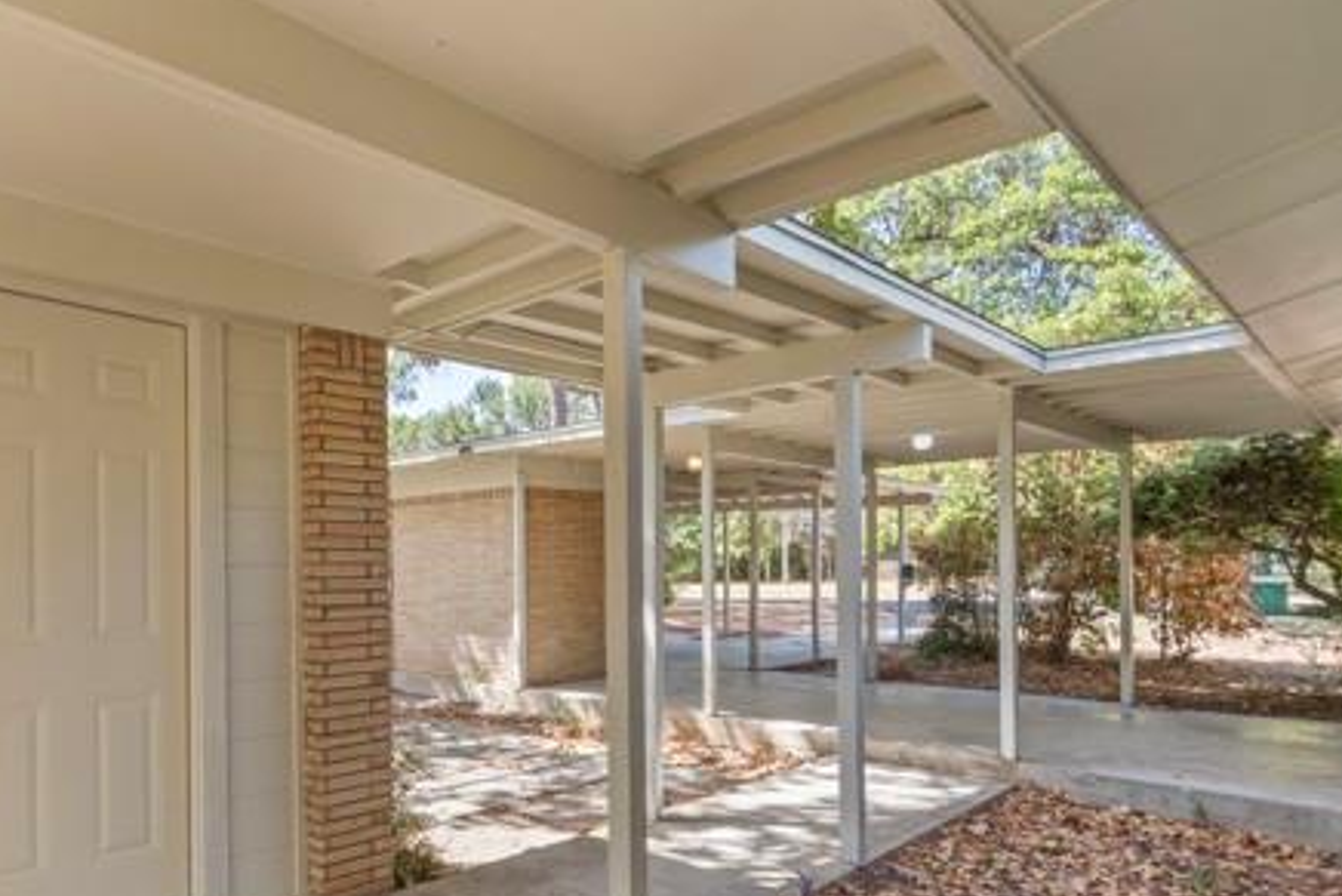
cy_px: 597
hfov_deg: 76.0
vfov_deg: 56.1
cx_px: 443
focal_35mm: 22
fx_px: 820
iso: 800
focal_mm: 16
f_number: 7.1
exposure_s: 1/30
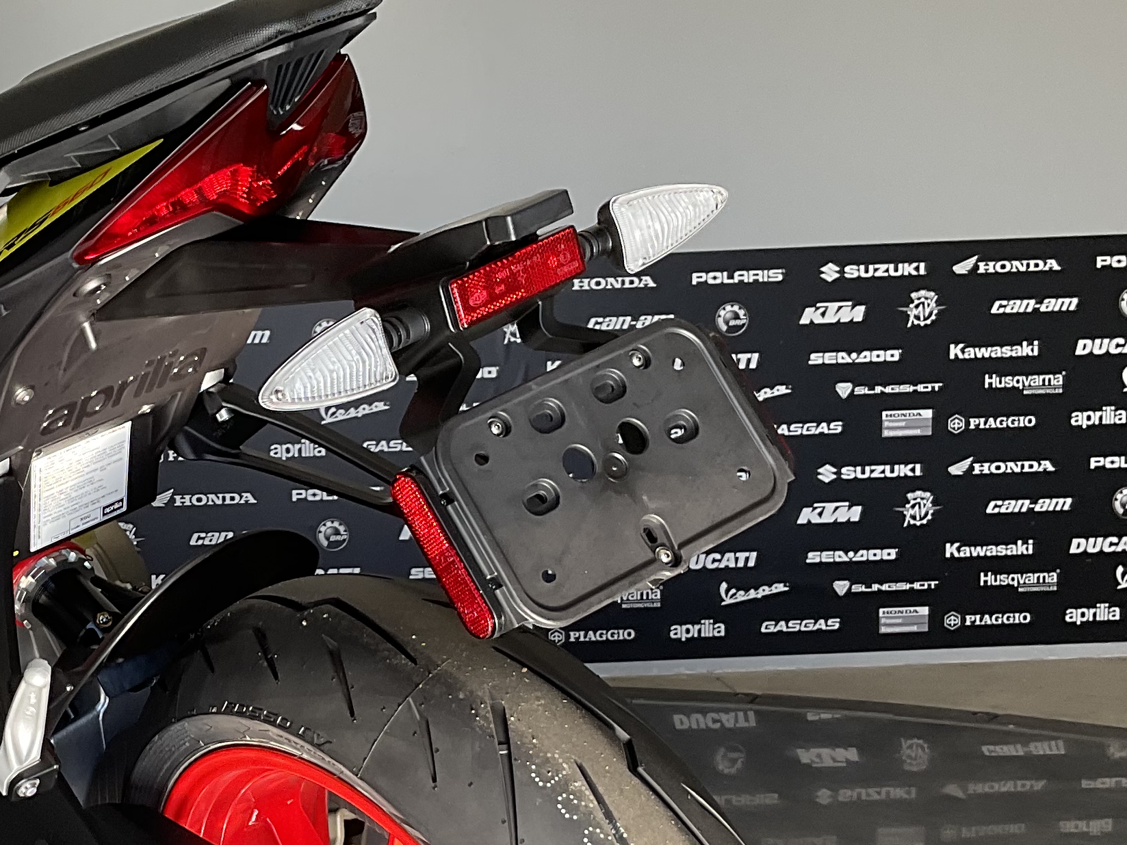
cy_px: 596
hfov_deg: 26.8
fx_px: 2311
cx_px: 188
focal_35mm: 71
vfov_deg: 20.6
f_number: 1.8
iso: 25
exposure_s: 1/122
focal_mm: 3
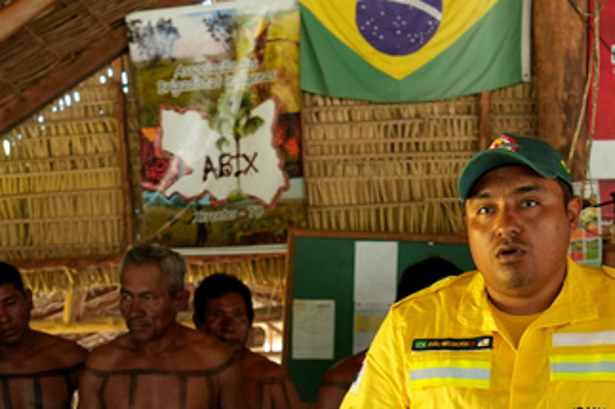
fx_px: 1298
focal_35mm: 76
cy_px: 561
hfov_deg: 26.7
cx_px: 291
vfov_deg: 16.7
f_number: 4
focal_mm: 24
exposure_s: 1/80
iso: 640
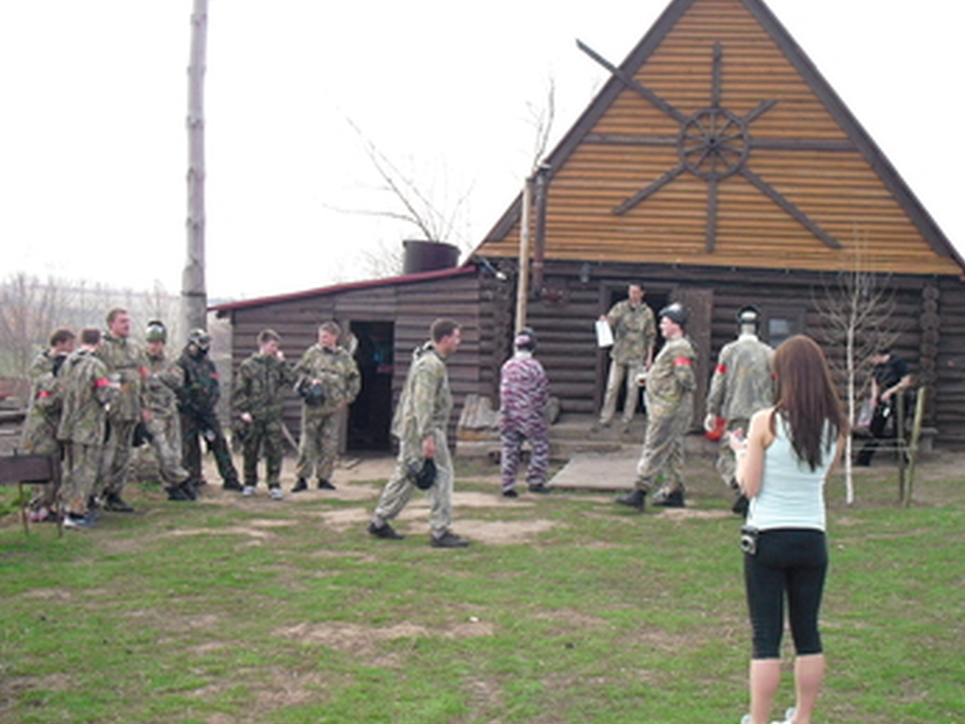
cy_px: 369
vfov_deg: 30.9
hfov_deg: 40.4
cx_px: 503
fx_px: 1311
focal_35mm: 47
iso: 200
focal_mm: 6.3
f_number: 3.1
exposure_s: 1/800
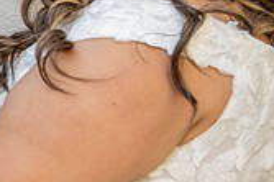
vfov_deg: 10.8
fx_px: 958
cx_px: -141
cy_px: 42
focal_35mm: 126
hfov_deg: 15.0
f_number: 3.2
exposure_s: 1/80
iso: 125
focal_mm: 36.3
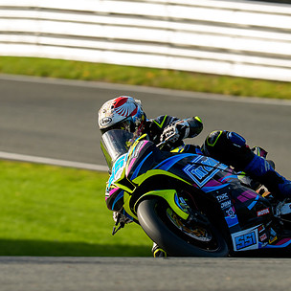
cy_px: 152
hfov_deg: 2.2
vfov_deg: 2.2
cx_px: 210
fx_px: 7495
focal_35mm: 788
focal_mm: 400
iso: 125
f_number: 5.6
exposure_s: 1/640
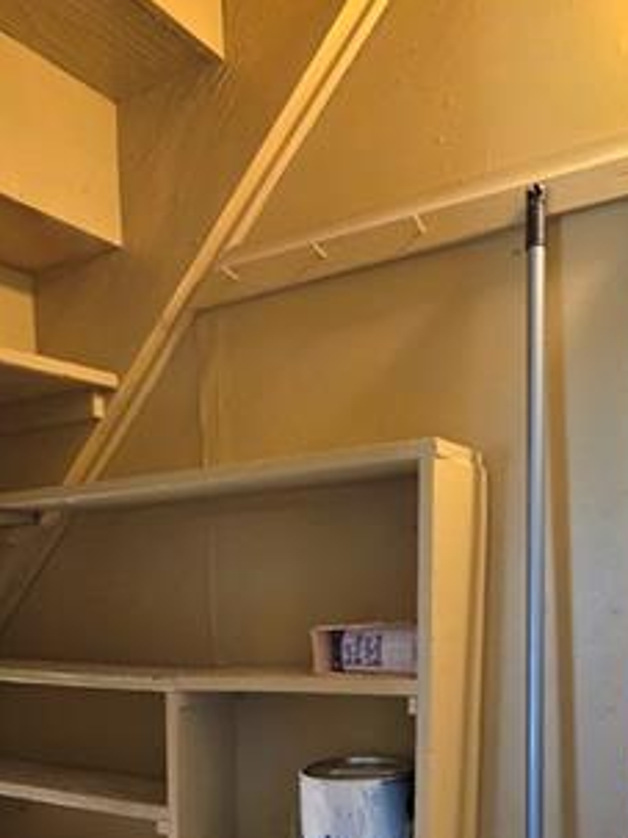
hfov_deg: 42.9
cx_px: 307
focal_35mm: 33
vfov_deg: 51.0
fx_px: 799
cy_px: 702
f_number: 1.9
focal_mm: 2.2
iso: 400
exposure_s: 1/60.2
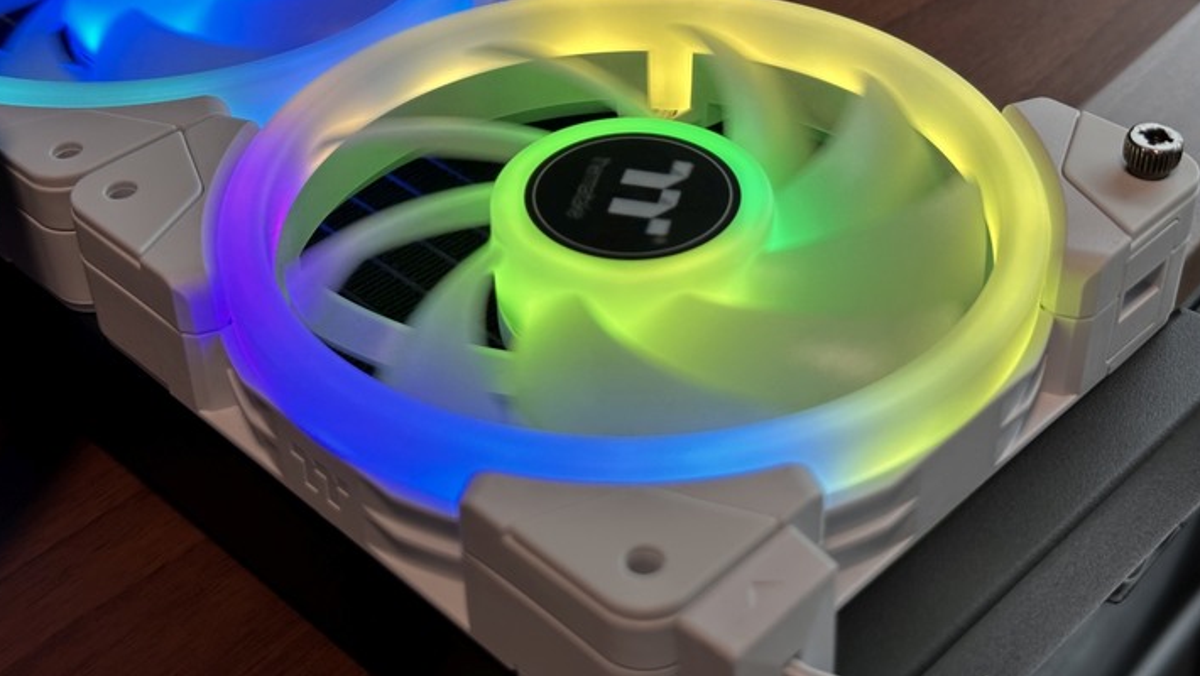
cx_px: 597
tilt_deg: -33.7
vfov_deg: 22.6
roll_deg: +5.0
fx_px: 1687
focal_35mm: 53
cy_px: 226
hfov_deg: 39.2
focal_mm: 6.86
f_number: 1.78
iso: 80
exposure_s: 1/127
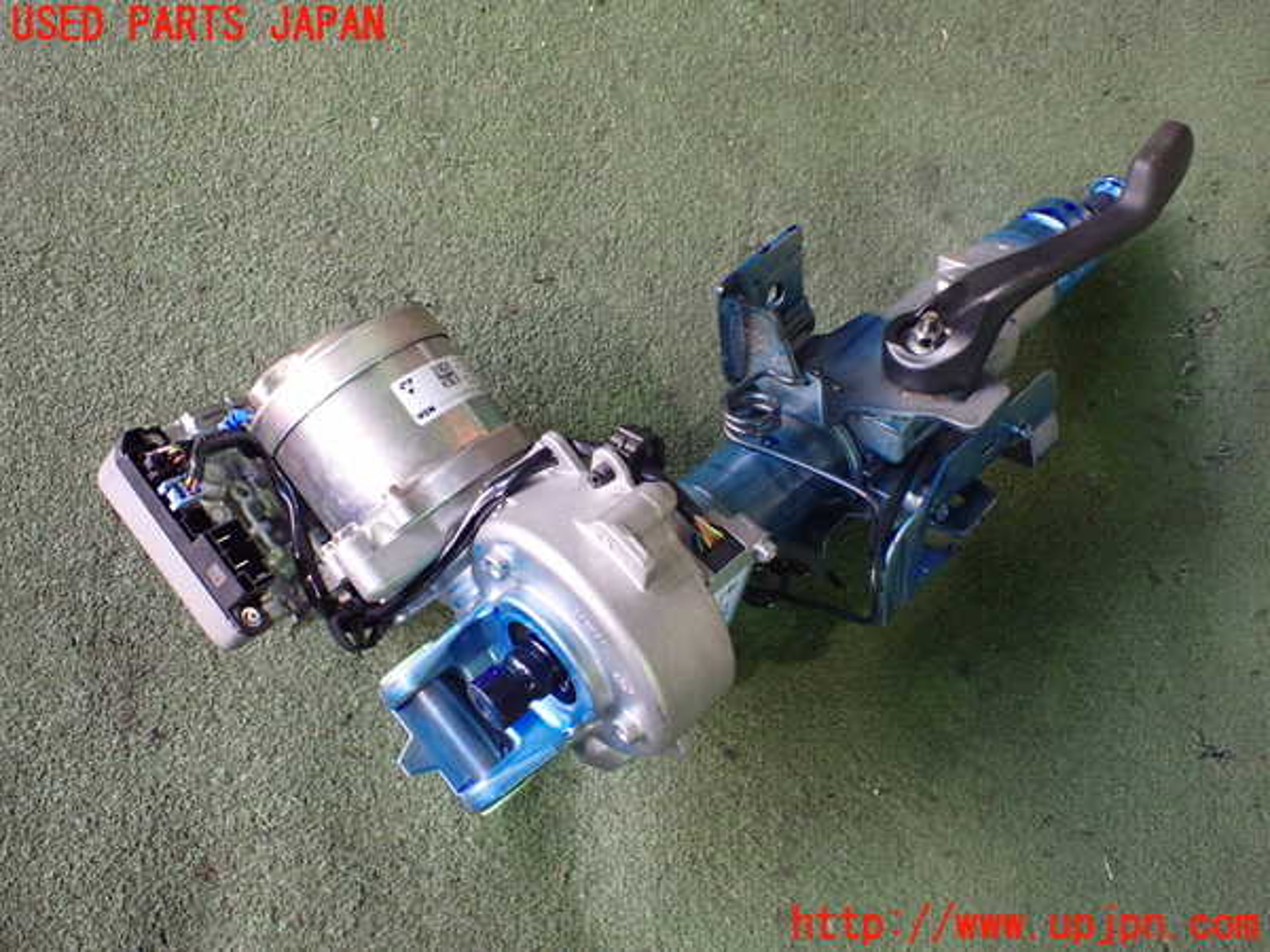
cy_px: 476
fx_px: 1101
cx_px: 635
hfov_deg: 60.0
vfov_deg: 46.8
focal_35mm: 30
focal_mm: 5.4
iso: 800
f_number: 2.3
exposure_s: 1/80
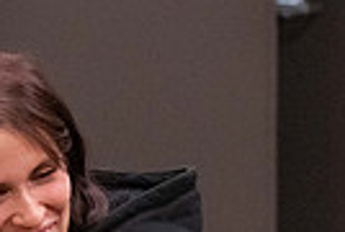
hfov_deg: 7.4
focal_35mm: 277
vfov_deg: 4.9
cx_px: 257
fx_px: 2660
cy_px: 409
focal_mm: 58
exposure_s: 1/250
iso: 6400
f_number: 4
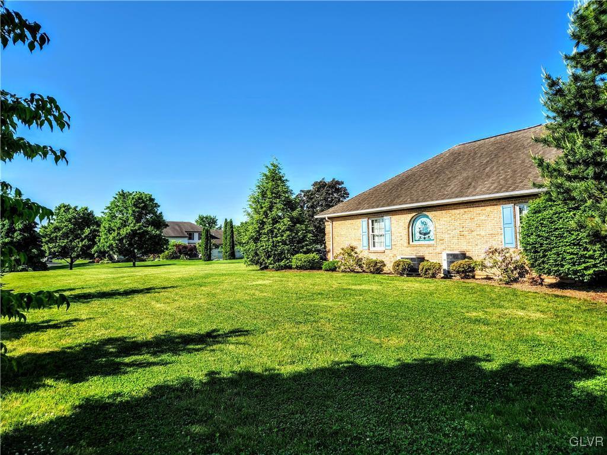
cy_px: 228
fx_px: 403
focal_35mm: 23
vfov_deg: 58.9
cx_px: 304
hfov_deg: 73.9
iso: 20
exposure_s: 1/1129
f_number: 1.8
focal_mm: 5.4
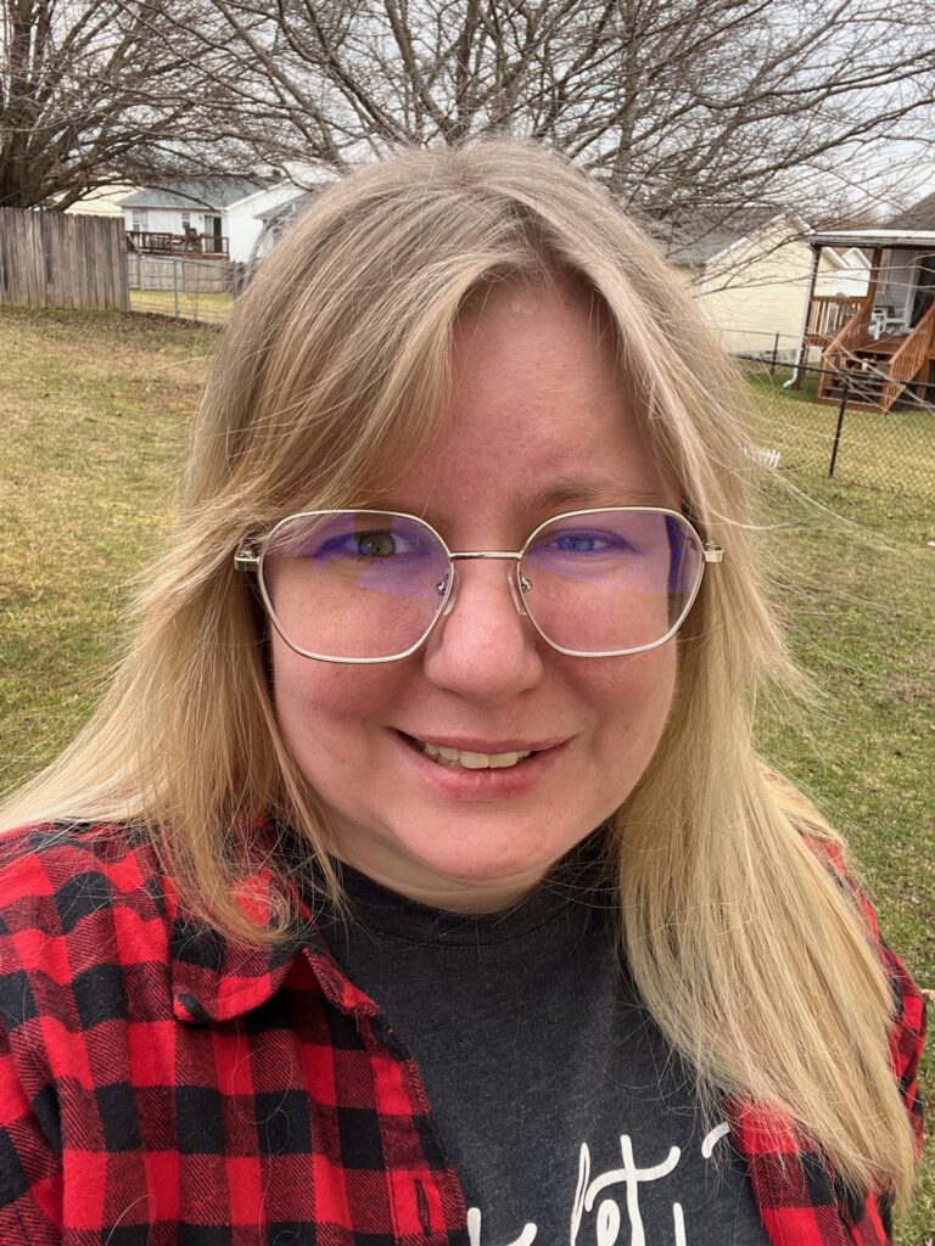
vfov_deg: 60.0
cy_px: 623
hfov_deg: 46.8
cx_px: 468
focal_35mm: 30
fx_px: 1080
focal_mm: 2.71
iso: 32
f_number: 2.2
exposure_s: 1/164
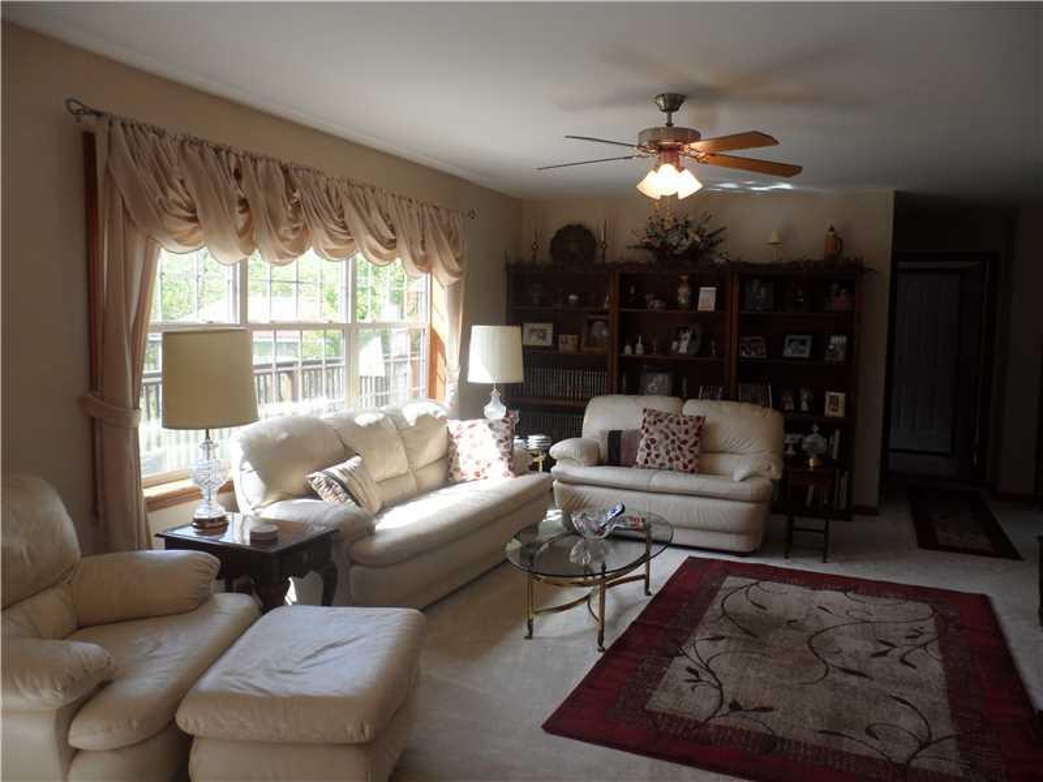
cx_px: 522
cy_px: 391
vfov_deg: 53.1
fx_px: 783
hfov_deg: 67.3
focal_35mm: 26
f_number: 3.3
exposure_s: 1/90
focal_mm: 4.9
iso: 80
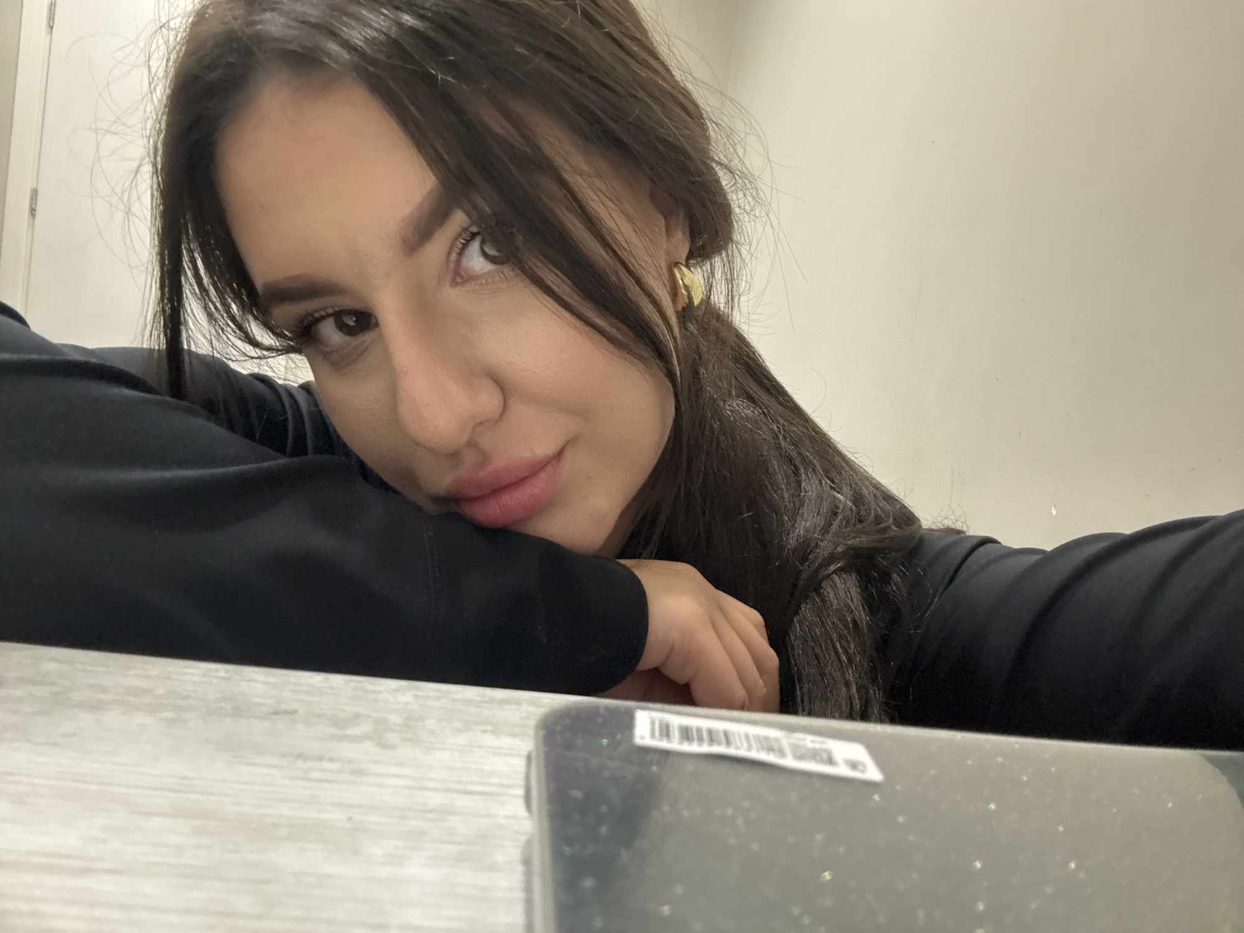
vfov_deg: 58.9
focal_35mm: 23
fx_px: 827
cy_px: 466
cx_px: 622
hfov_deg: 73.9
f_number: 1.9
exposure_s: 1/17
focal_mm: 2.69
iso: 640
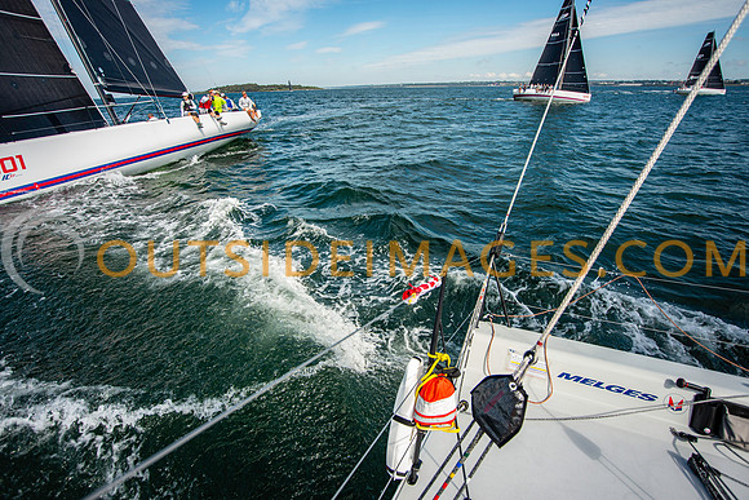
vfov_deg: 73.0
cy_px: 250
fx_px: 338
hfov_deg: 95.9
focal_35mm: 16
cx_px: 374
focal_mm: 15
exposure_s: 1/1250
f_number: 5
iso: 320
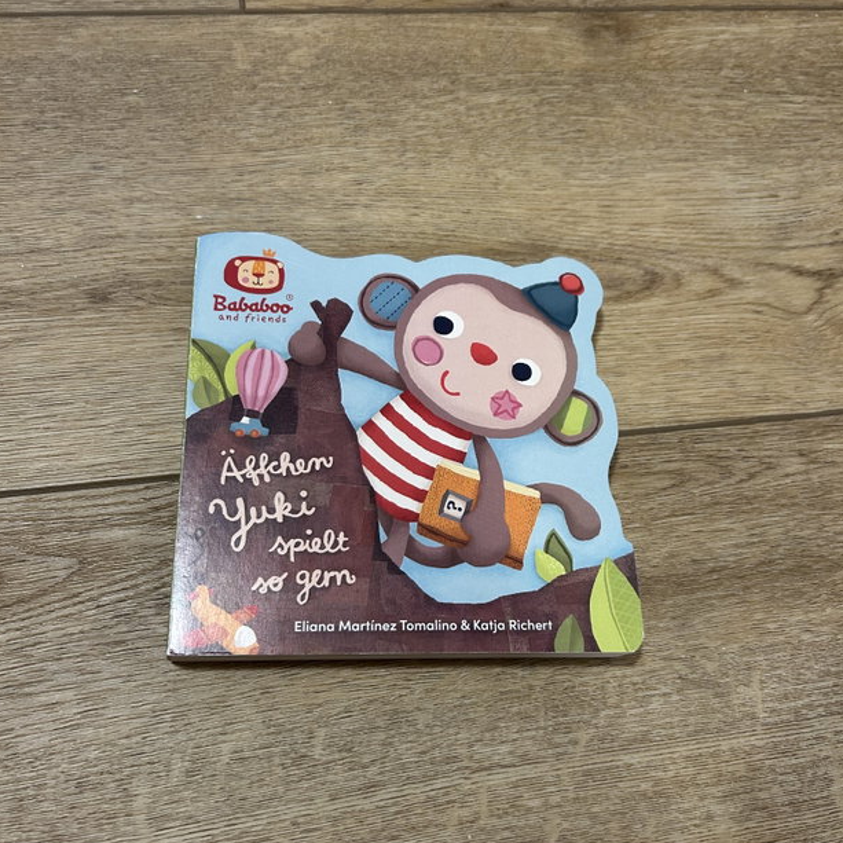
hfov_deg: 52.5
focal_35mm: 31
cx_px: 419
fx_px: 854
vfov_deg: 52.5
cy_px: 453
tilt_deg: -68.9
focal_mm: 5.7
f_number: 1.5
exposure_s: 1/50
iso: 160
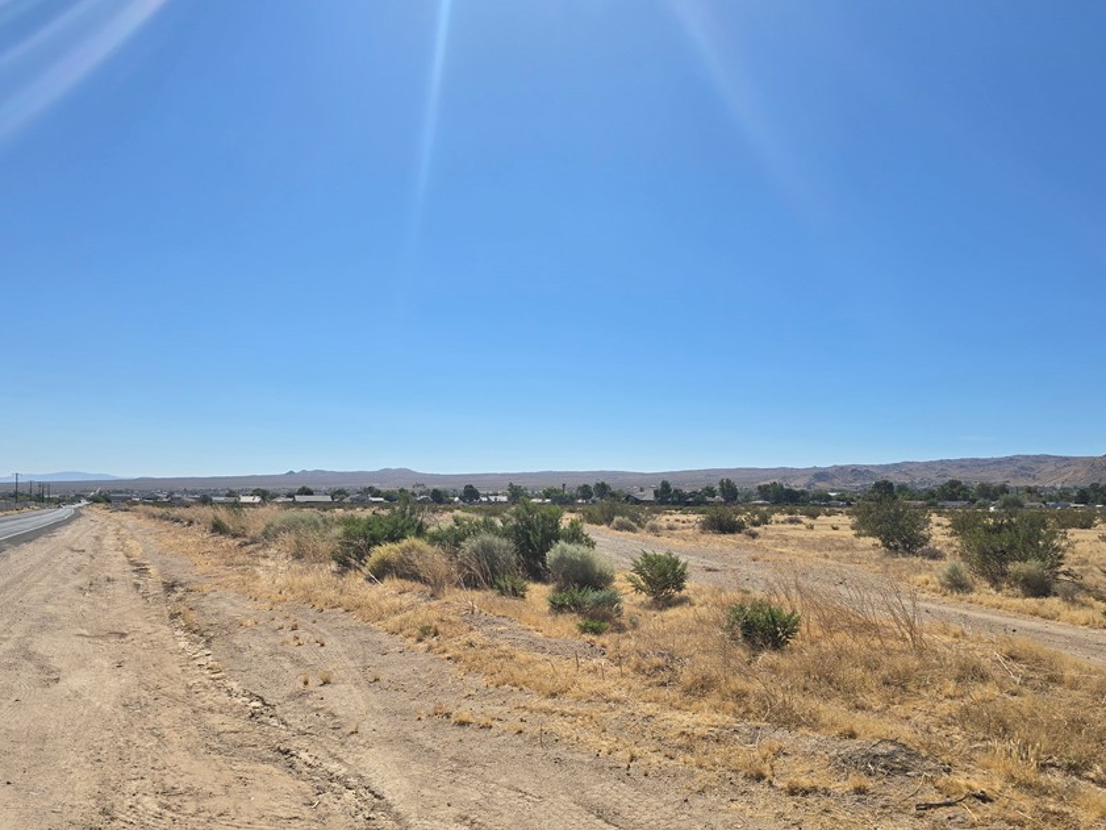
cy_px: 445
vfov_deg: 49.7
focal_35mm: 28
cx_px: 581
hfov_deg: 63.4
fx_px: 895
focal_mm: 6.3
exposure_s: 1/1567
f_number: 1.7
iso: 12
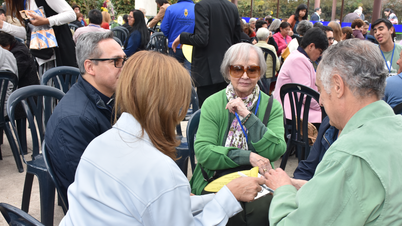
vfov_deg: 24.5
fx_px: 518
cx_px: 212
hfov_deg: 42.4
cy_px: 149
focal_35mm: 49
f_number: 7.1
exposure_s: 1/160
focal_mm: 27
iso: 180
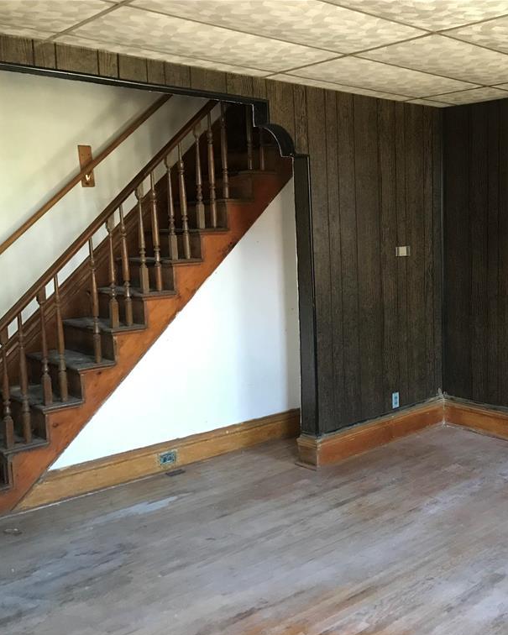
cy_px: 322
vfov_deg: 49.1
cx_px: 416
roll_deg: +0.5
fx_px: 695
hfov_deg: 38.4
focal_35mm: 37
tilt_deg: -8.8
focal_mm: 3.99
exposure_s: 1/15
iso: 80
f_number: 1.8
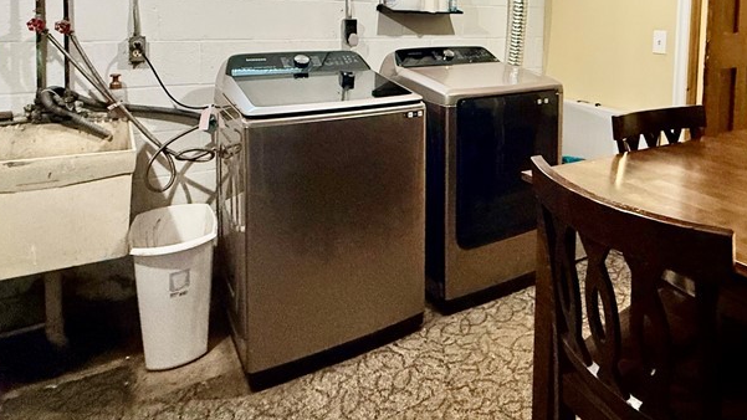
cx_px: 464
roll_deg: -1.4
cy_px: 45
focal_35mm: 26
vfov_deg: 41.1
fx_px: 515
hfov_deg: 70.8
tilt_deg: -3.4
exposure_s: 1/60
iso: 500
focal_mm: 2.22
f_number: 2.2
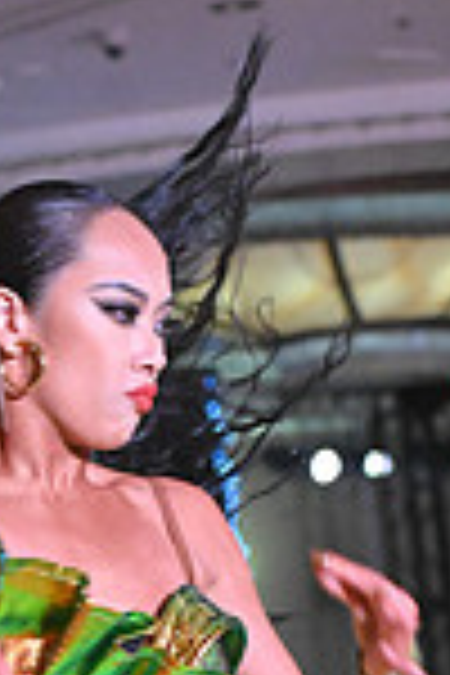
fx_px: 5062
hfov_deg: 5.1
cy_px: 1166
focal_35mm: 270
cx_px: -25
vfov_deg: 7.4
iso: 6400
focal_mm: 70
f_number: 5
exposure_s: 1/400
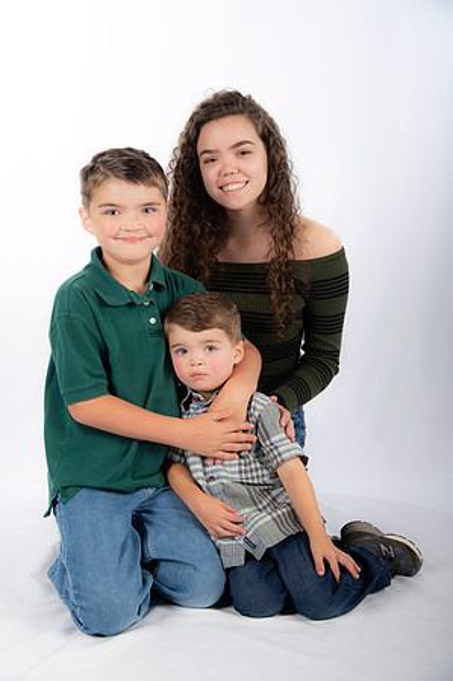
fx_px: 984
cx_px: 226
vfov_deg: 38.2
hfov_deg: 25.9
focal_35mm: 52
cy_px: 340
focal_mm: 52
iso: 100
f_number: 5.6
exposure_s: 1/200
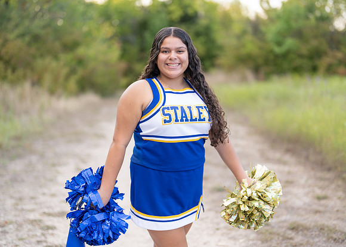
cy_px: 123
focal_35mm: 54
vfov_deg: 26.1
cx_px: 175
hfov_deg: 36.0
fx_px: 532
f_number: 1.2
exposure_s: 1/500
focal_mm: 50
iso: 100
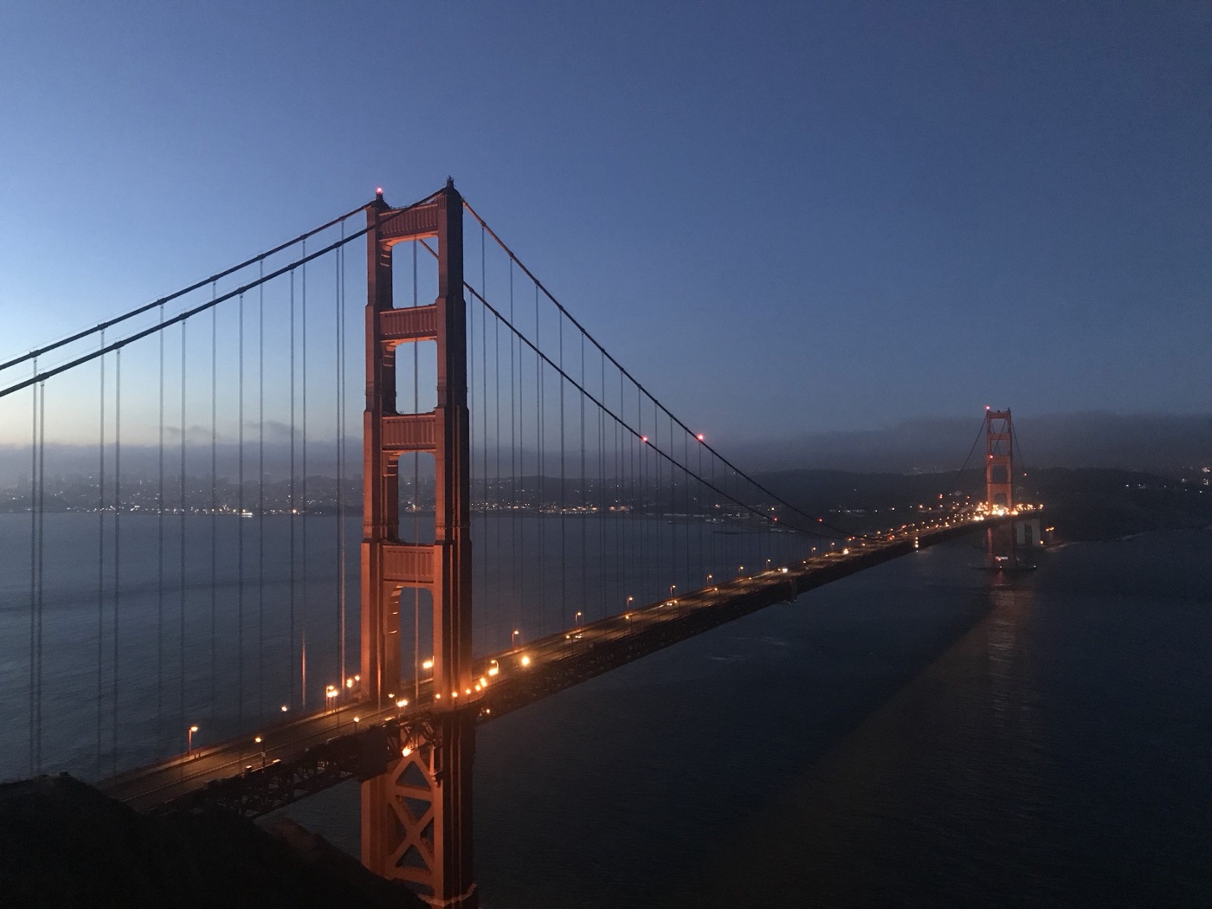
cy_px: 454
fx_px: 980
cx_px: 606
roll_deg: -0.1
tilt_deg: +0.9
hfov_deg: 63.4
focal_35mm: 28
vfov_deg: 49.7
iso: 125
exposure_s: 1/4
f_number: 1.8
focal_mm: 3.99
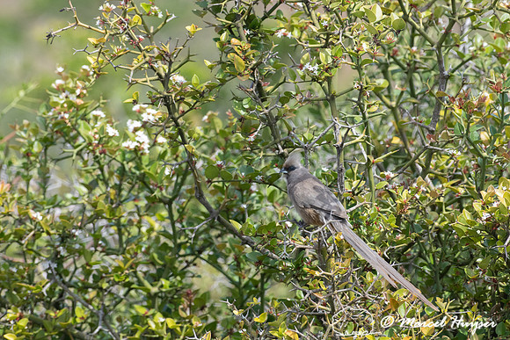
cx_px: 267
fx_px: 10825
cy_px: 156
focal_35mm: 764
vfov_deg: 1.8
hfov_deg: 2.7
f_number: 9
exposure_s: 1/1000
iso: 800
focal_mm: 600
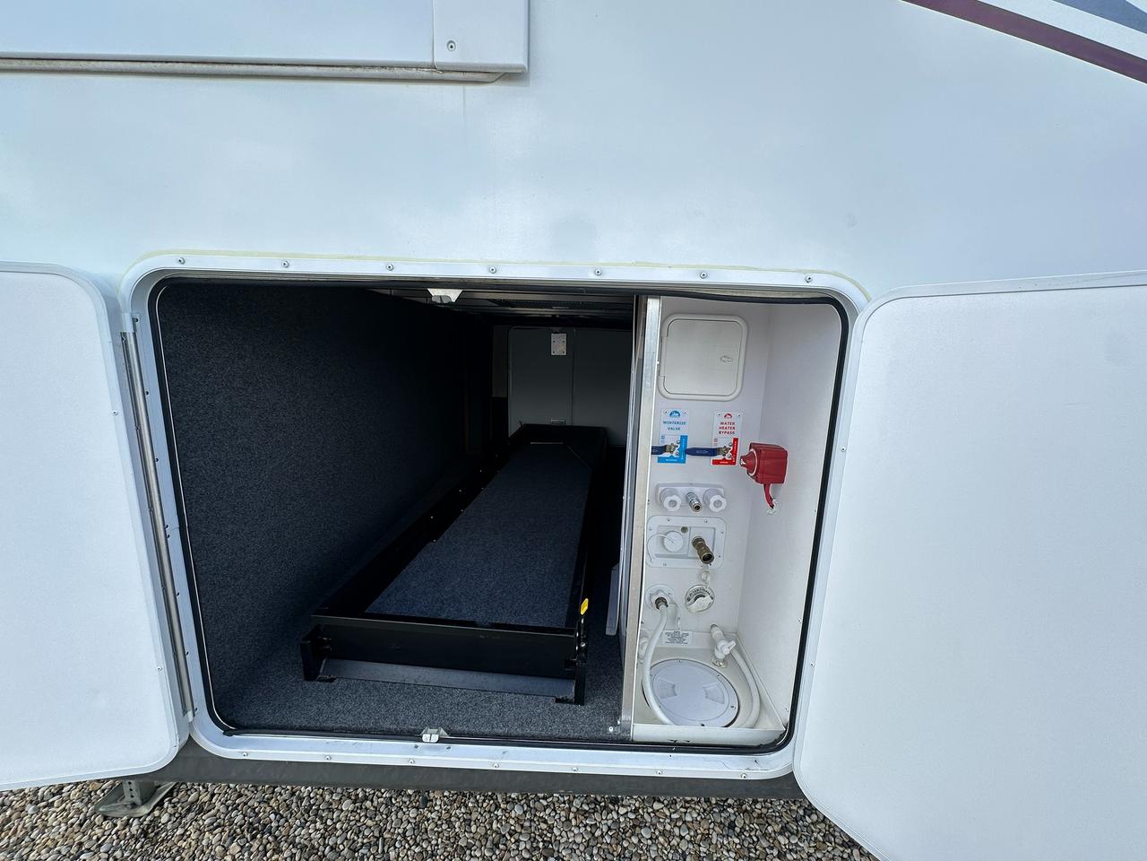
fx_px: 464
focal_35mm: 14
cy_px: 430
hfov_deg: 102.1
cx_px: 574
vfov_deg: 85.7
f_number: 2.2
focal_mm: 2.22
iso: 40
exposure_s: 1/396
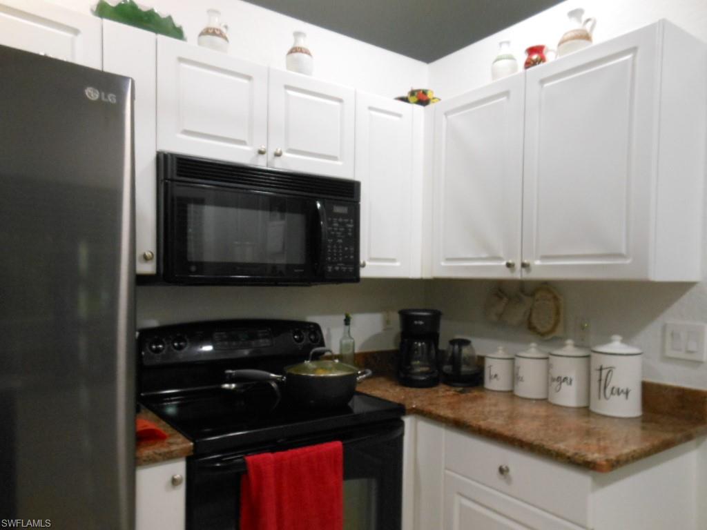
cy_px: 265
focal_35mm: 25
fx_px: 511
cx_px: 354
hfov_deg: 69.4
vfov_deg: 54.9
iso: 400
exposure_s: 1/25
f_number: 3.2
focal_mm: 4.5
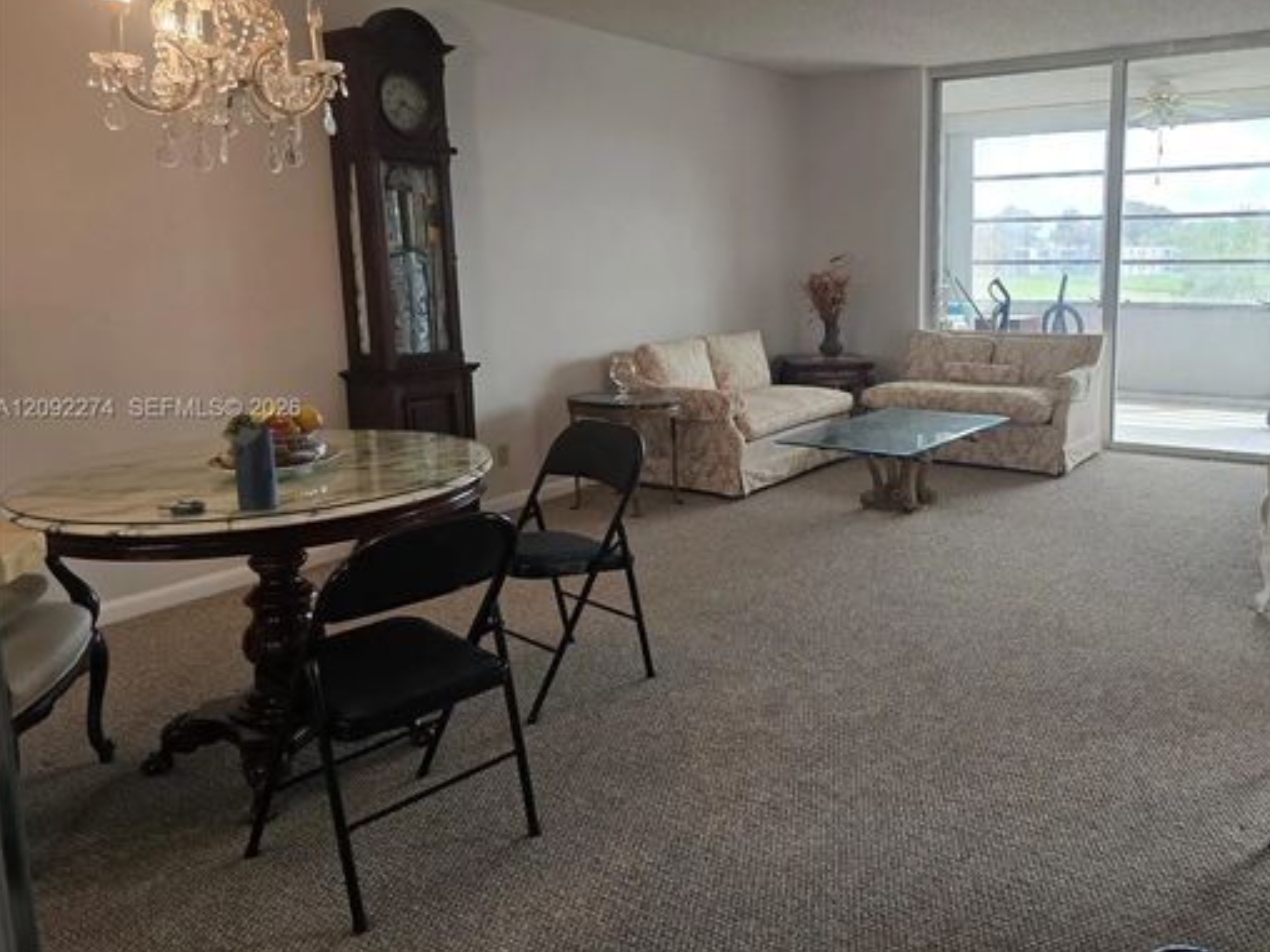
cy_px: 410
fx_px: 1064
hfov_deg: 60.9
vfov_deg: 48.1
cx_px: 790
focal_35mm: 29
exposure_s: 1/120
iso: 200
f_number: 1.7
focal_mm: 6.3
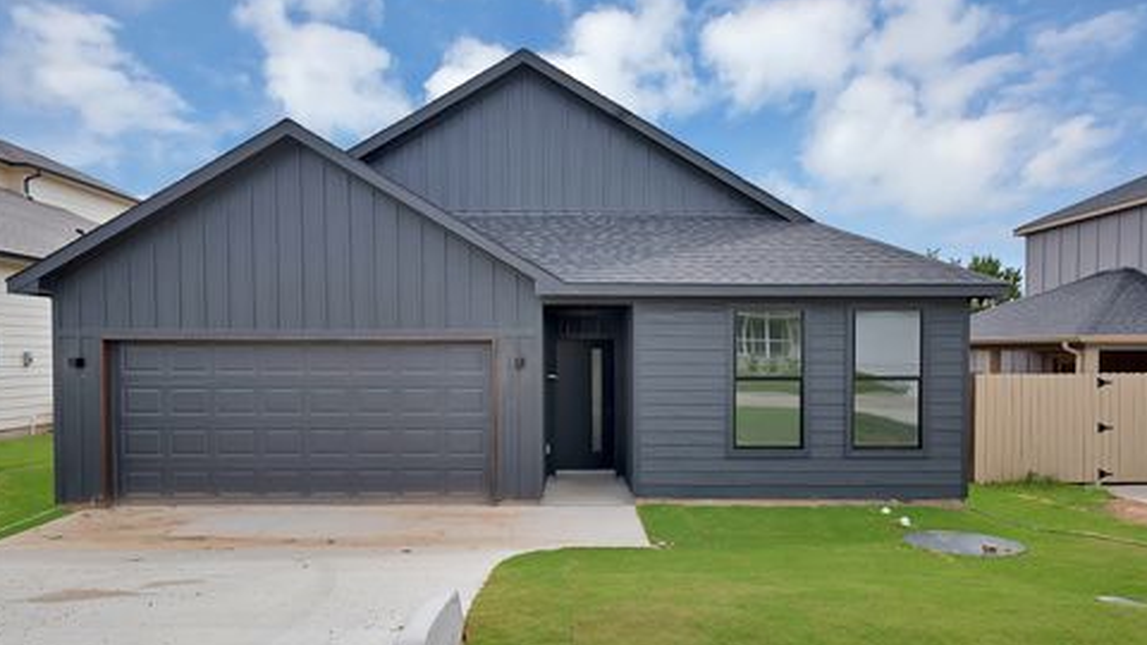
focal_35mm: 24
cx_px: 583
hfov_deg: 76.3
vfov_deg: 47.5
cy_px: 375
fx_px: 730
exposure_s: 1/160
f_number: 9
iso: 640
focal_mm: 22
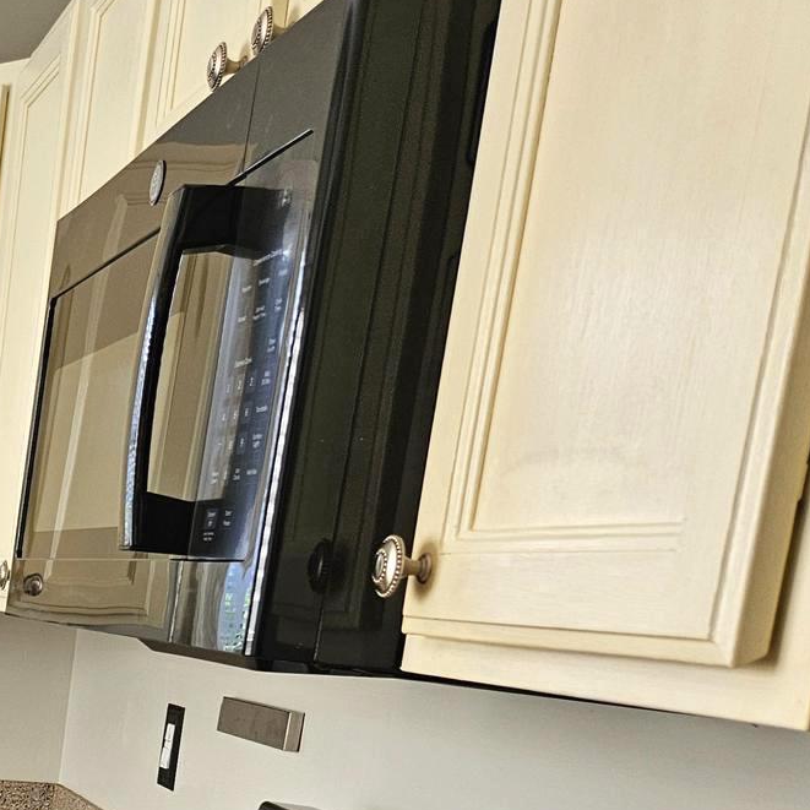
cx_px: -422
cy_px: 886
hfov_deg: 22.3
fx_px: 1668
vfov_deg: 25.4
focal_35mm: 63
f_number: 1.8
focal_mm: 5.4
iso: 80
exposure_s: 1/207
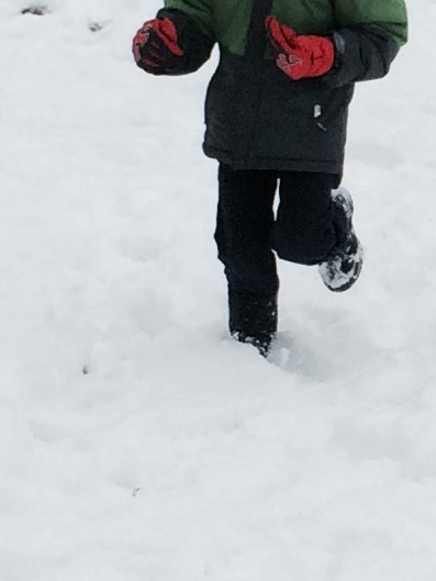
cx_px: 739
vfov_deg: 11.0
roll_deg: -1.2
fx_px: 3005
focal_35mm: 179
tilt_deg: -13.0
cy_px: 210
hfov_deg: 8.1
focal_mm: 4.15
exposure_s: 1/2933
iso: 32
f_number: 2.2
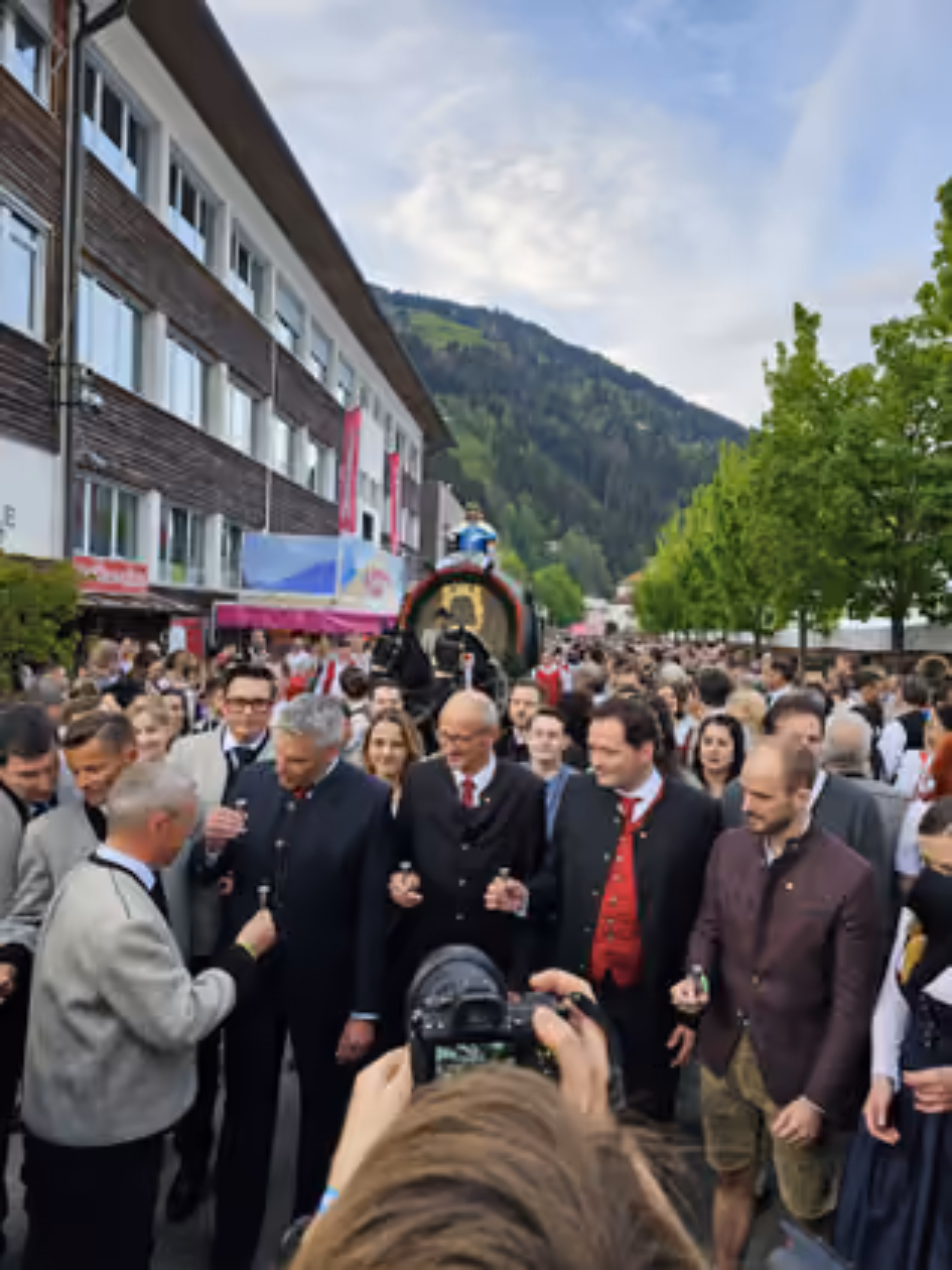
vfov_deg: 73.9
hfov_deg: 58.9
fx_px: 843
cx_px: 476
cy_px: 635
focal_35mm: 23
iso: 50
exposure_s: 1/180
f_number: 1.7
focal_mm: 6.3
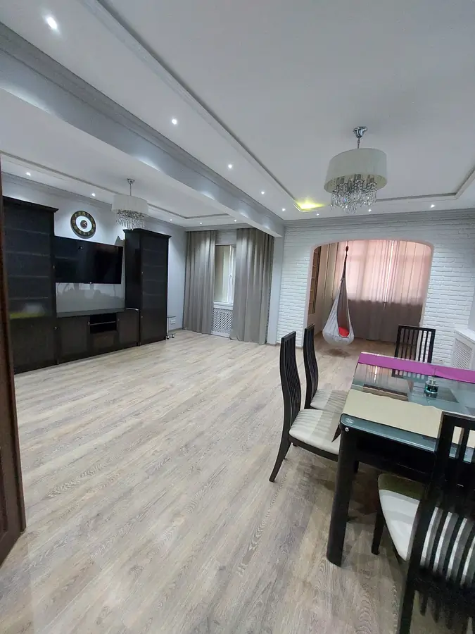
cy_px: 317
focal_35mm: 13
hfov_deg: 89.9
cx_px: 238
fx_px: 238
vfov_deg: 106.2
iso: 400
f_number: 2.2
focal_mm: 1.74
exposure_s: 1/33
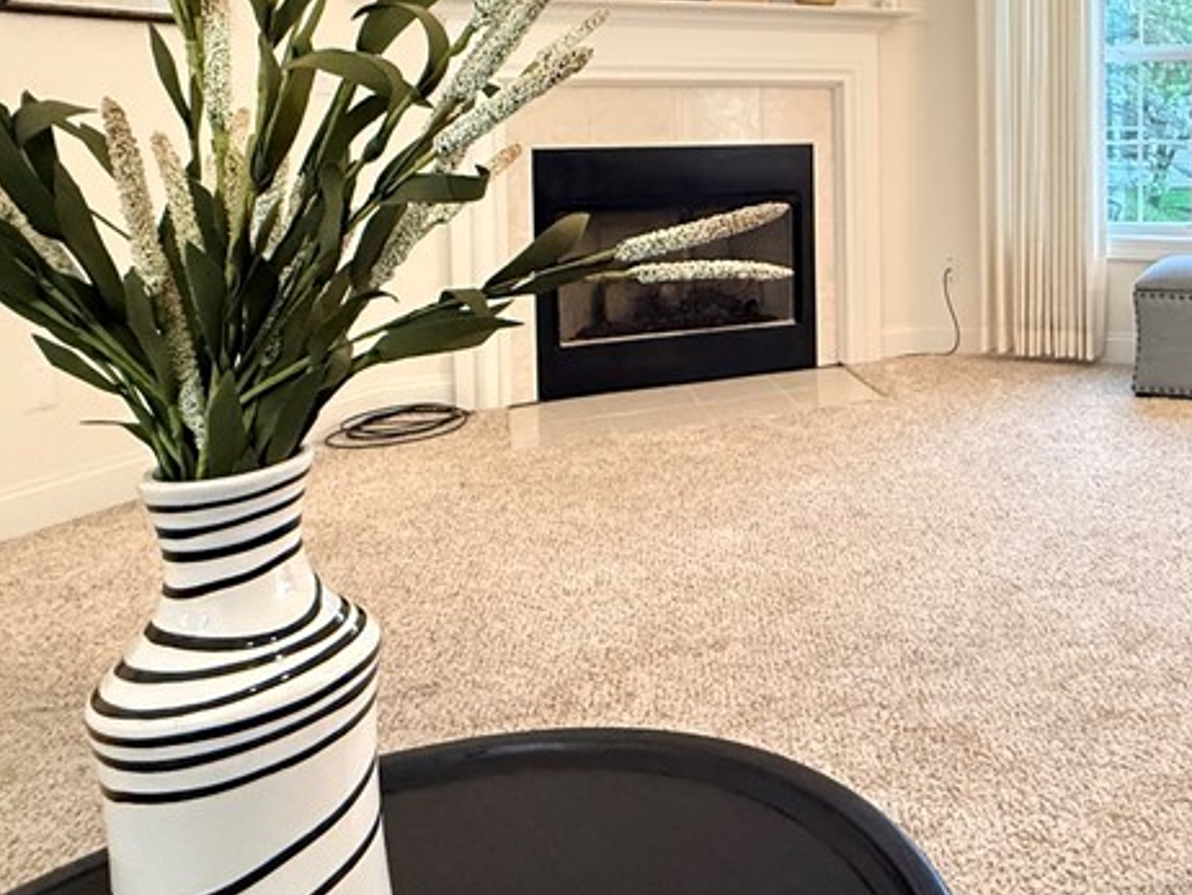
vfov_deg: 43.1
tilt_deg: -3.1
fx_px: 1068
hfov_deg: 52.1
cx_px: 1050
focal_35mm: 31
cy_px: 160
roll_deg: -0.1
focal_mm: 2.22
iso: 800
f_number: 2.2
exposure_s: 1/60
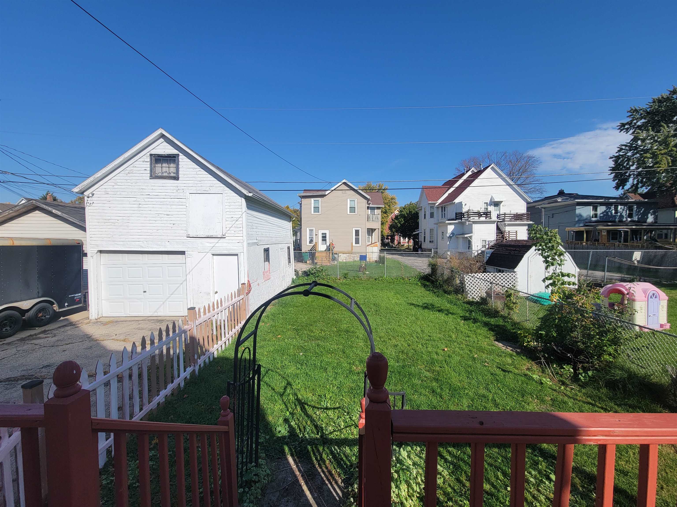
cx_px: 338
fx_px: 254
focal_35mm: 13
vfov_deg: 89.9
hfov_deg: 106.2
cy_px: 254
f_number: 2.2
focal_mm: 2.2
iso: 50
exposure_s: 1/2071
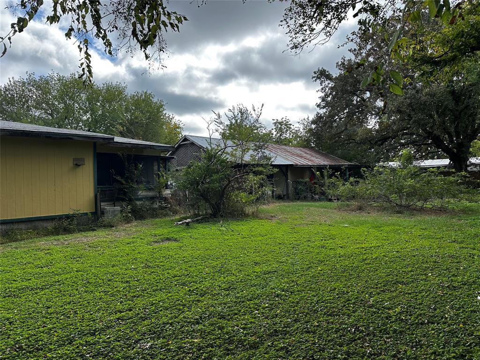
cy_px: 180
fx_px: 333
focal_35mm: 24
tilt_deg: +1.8
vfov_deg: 56.8
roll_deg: +1.1
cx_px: 240
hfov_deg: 71.6
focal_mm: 6.86
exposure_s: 1/1988
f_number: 1.78
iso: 80
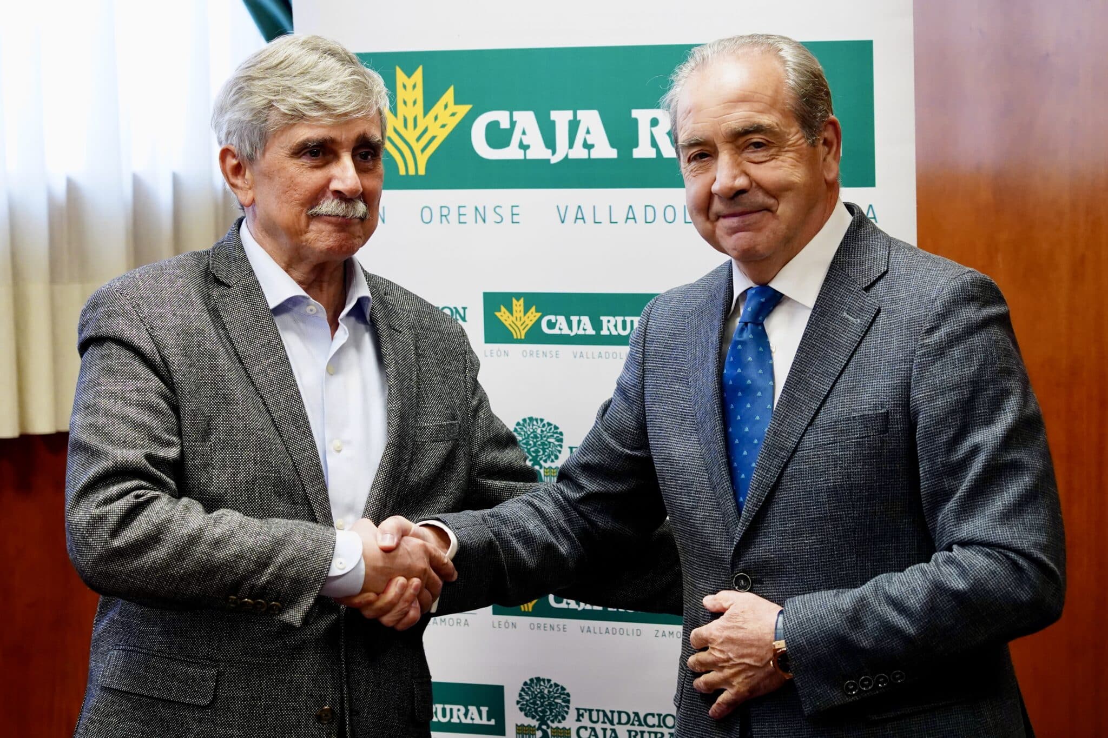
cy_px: 369
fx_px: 2862
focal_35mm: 93
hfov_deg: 21.9
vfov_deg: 14.7
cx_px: 554
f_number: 5
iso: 5000
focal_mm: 93
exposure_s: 1/200
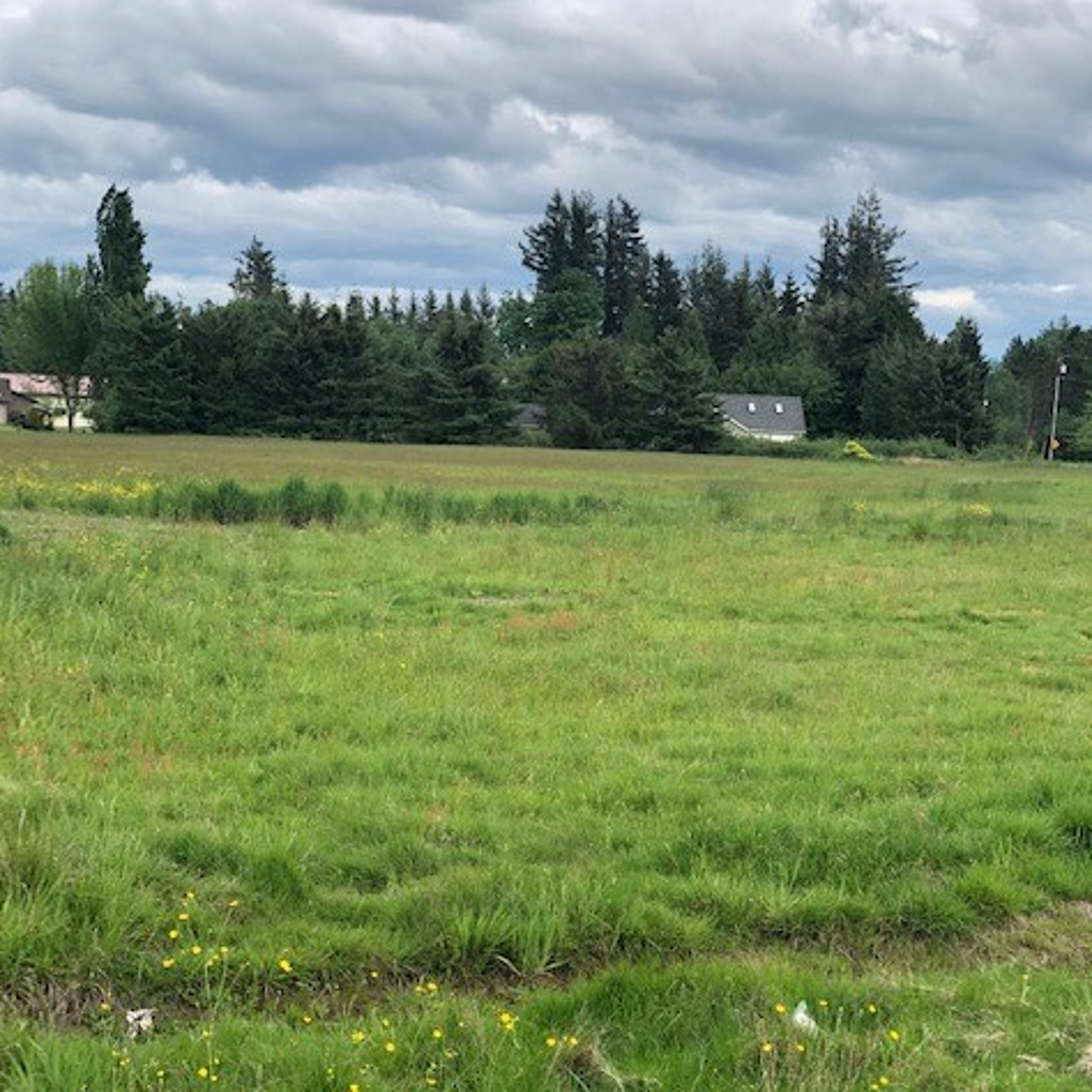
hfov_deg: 27.7
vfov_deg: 27.6
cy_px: 723
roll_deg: -2.3
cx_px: 541
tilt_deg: -8.0
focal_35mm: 62
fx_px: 2213
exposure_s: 1/245
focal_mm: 6
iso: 16
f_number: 2.4
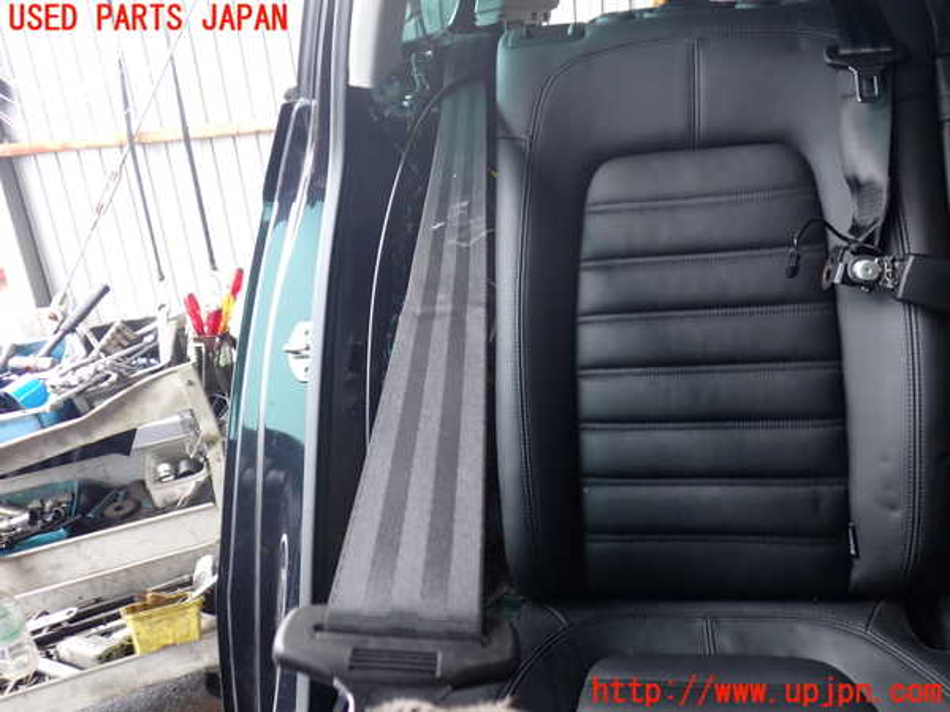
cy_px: 356
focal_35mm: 30
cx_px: 475
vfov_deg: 46.8
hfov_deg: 60.0
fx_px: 823
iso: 200
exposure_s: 1/50
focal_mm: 5.4
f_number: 2.3
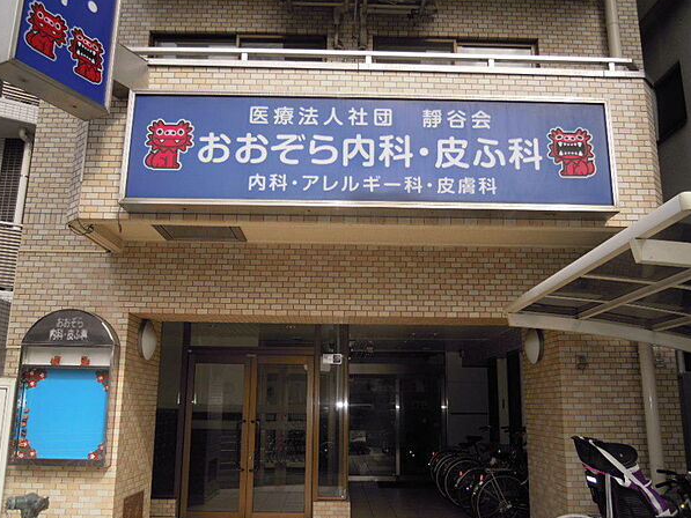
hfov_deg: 60.0
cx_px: 341
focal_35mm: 30
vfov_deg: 46.8
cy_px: 267
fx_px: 599
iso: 100
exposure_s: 1/1000
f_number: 2.7
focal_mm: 5
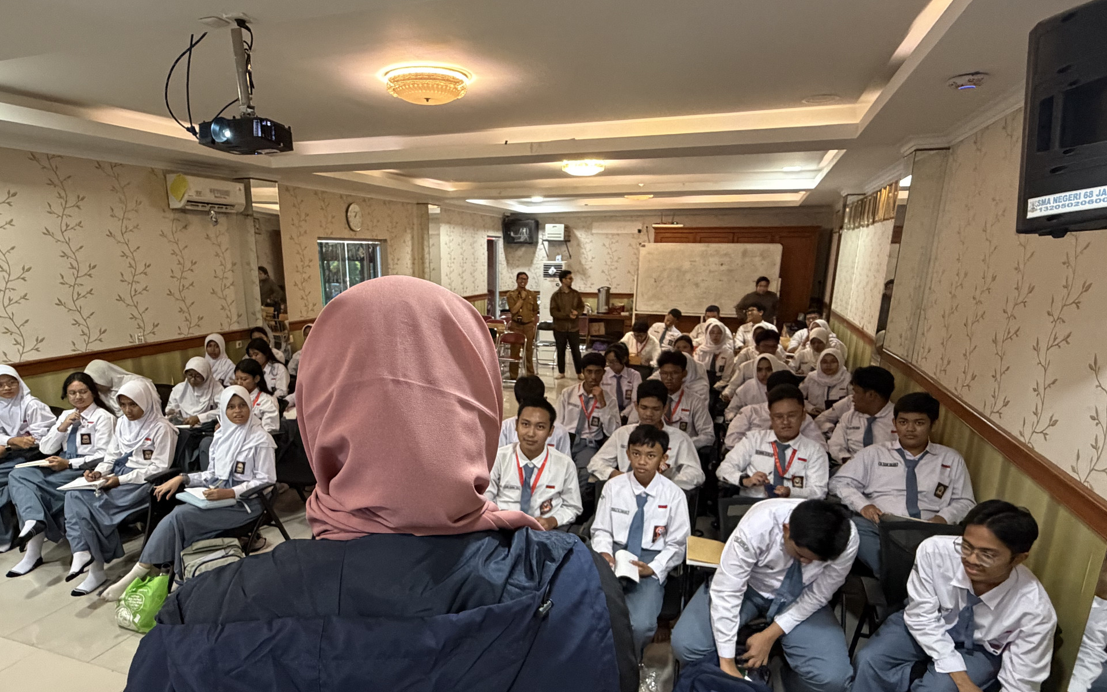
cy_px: 439
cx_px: 504
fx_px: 664
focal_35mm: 22
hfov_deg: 79.5
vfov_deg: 54.4
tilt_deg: -15.5
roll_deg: +0.3
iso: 500
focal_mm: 2.22
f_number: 2.2
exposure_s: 1/50
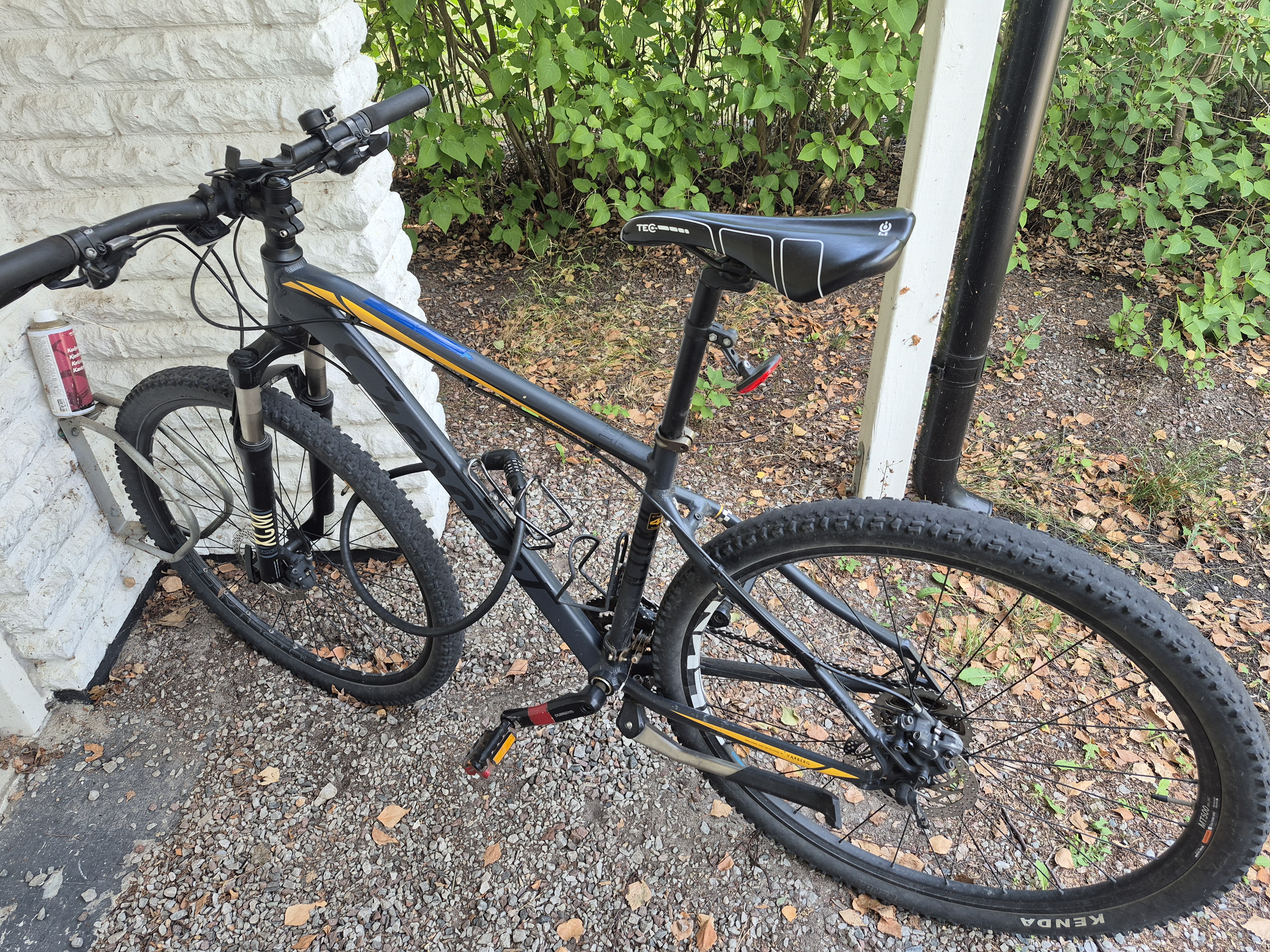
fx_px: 844
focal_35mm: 23
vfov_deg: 58.9
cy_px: 476
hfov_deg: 73.9
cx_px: 635
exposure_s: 1/180
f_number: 1.8
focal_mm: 5.4
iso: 64
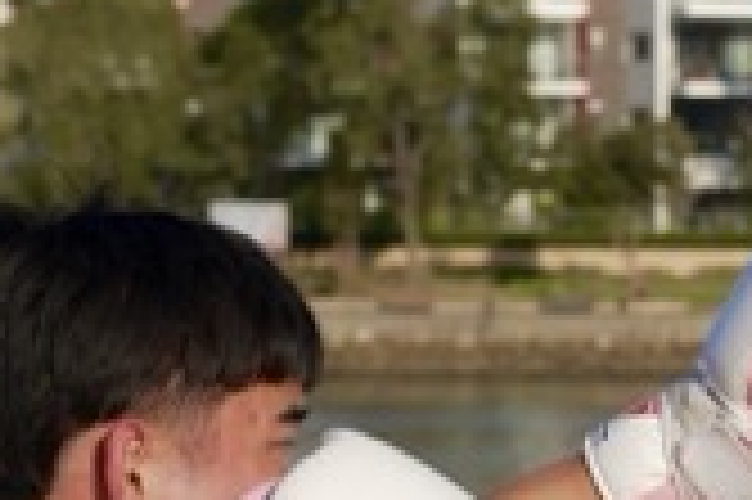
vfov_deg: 4.3
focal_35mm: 322
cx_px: 878
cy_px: 543
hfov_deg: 6.4
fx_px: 6720
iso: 125
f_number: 5.6
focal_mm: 56
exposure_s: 1/800
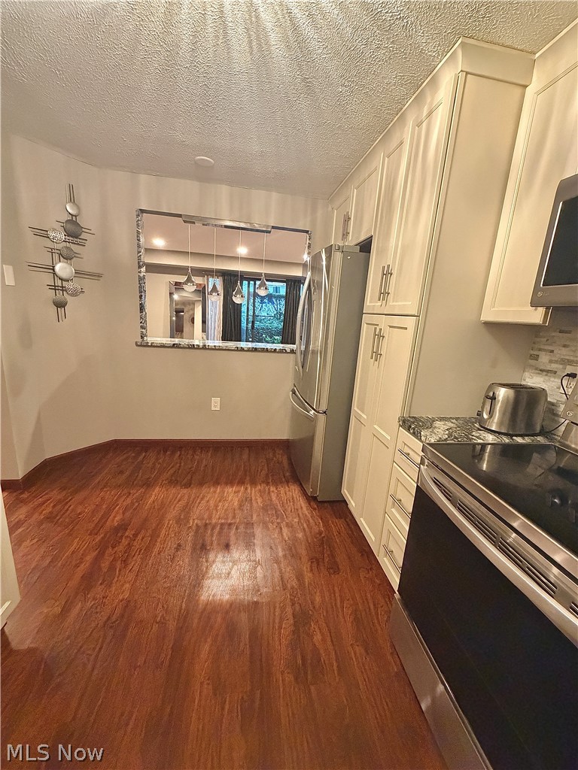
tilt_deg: -13.5
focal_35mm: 14
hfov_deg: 85.7
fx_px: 312
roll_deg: -4.1
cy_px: 385
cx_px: 289
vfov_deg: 102.1
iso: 800
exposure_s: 1/60
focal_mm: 2.22
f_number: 2.2
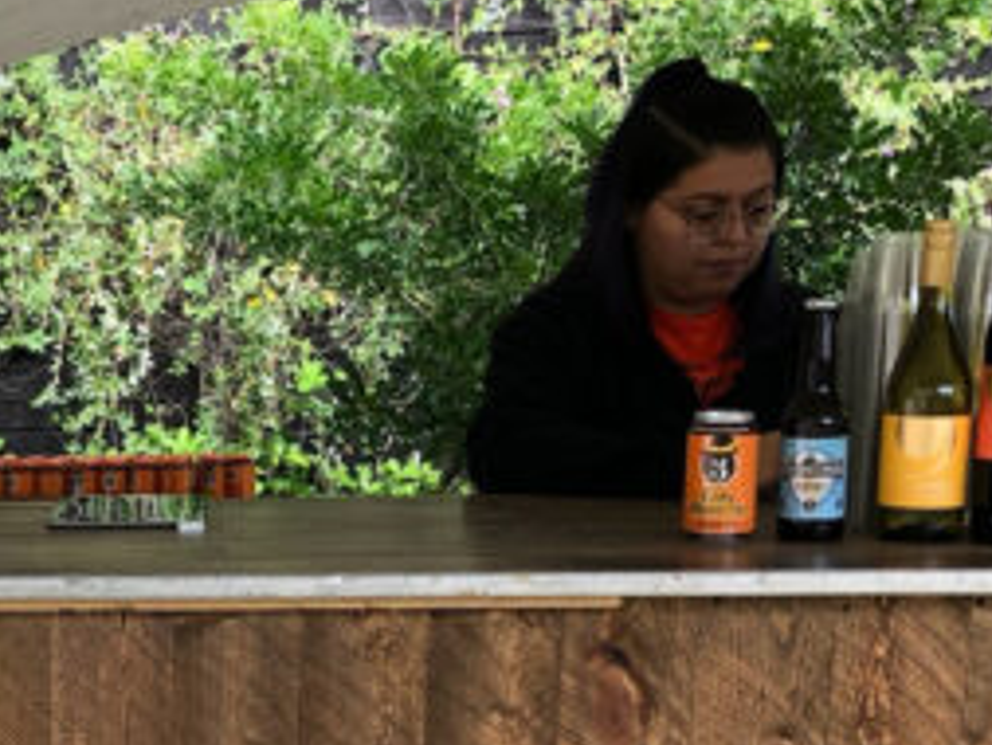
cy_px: 784
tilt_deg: -15.0
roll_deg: +1.5
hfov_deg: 21.7
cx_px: -129
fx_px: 2437
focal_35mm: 85
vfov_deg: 16.9
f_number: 1.8
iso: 20
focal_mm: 3.99
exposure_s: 1/202
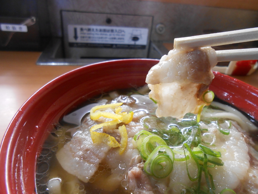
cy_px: 97
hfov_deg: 67.3
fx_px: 194
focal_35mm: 26
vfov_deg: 53.1
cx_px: 129
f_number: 3.5
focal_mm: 4.6
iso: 250
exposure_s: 1/30
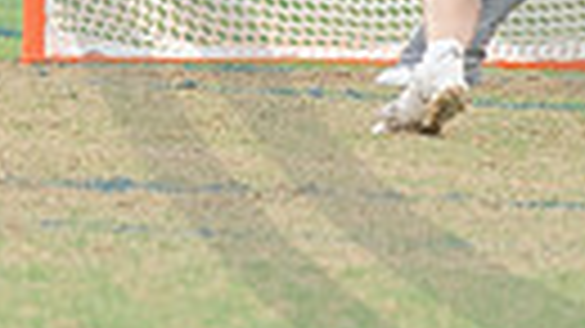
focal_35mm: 2389
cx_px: 104
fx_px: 37043
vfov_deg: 0.5
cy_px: -392
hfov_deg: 0.9
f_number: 2.8
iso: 450
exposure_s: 1/1250
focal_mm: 200
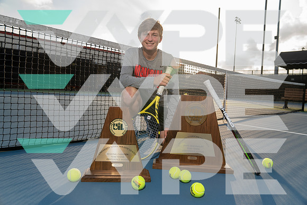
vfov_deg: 53.2
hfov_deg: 73.7
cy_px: 102
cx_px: 154
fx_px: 205
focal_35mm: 24
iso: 100
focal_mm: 24
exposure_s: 1/250
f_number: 4
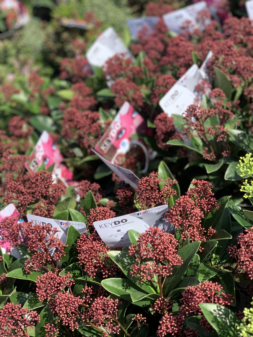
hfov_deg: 28.0
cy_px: 168
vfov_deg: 36.8
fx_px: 507
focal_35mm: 52
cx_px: 126
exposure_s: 1/475
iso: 16
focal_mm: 6
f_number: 2.4
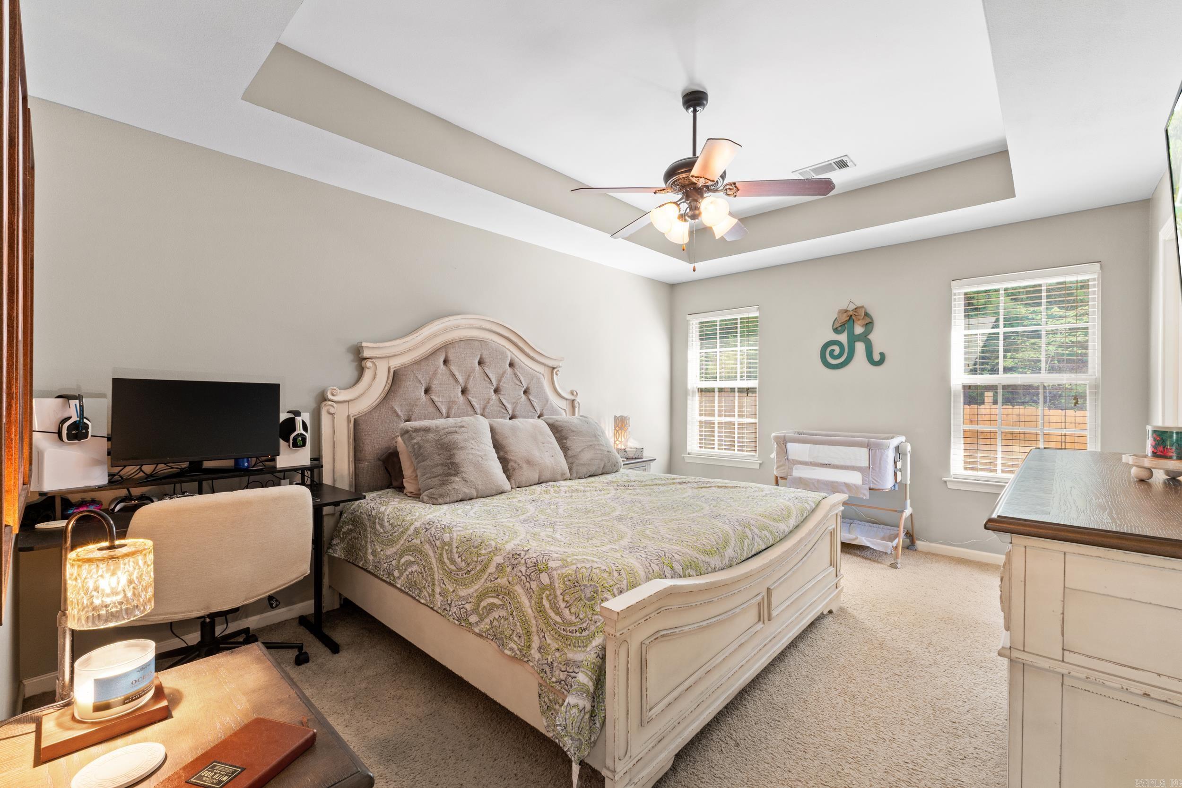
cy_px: 394
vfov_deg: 77.3
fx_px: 492
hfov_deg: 100.4
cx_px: 591
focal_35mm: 15
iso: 200
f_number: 9
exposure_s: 1
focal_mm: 10
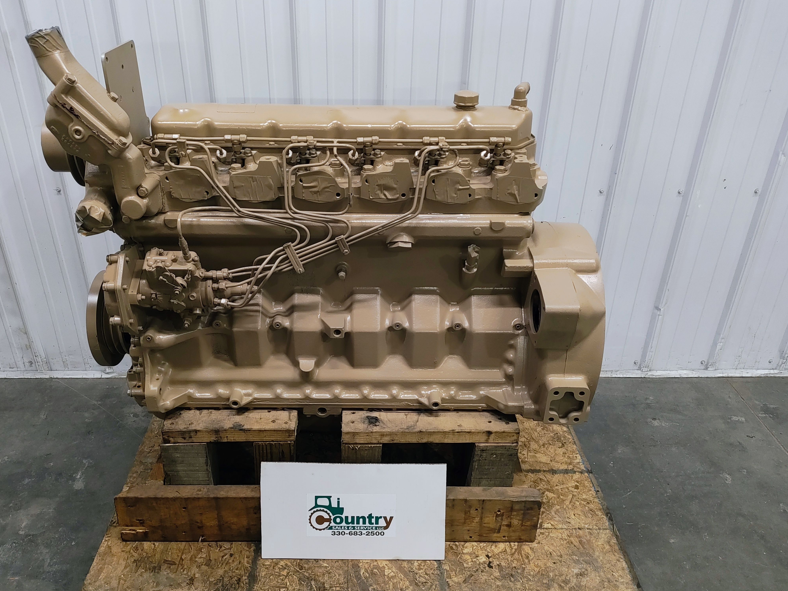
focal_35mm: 29
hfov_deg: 61.5
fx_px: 660
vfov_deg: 48.2
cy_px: 315
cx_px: 358
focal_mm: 4.71
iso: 956
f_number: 1.7
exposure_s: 1/60
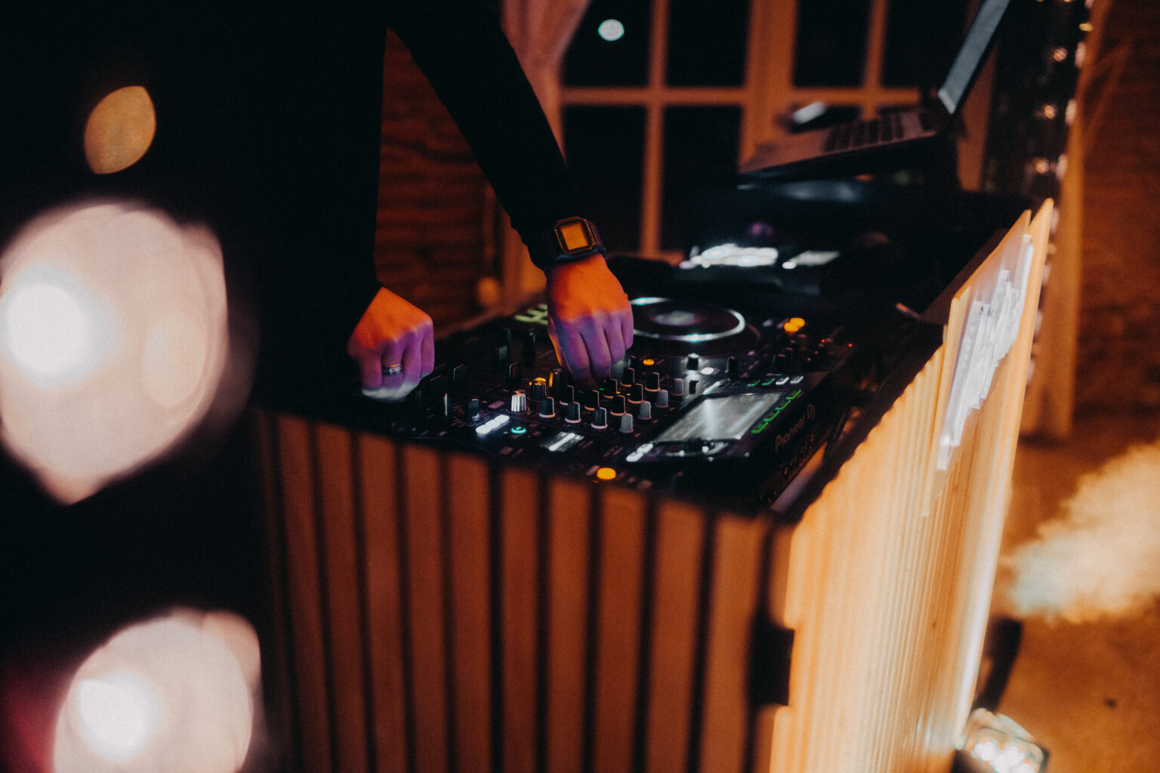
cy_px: 386
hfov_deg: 54.4
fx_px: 1128
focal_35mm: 35
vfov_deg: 37.9
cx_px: 580
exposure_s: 1/160
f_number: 1.4
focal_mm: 35
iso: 800
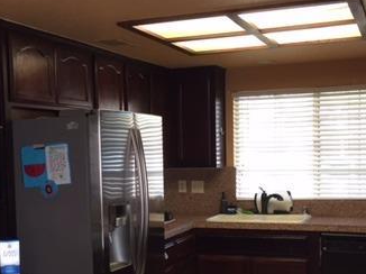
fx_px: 602
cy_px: 192
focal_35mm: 57
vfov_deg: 25.4
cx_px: 150
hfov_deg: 33.7
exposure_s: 1/30
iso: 40
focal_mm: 4.15
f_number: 2.2
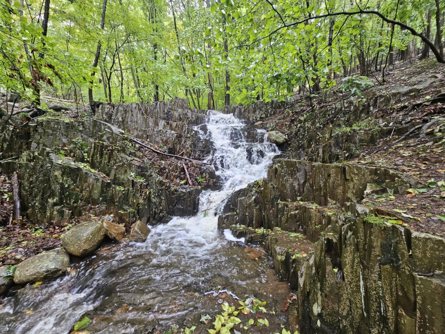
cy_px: 167
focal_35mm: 13
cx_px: 222
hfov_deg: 106.2
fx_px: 167
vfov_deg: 89.9
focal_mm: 2.2
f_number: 2.2
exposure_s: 1/60
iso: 125
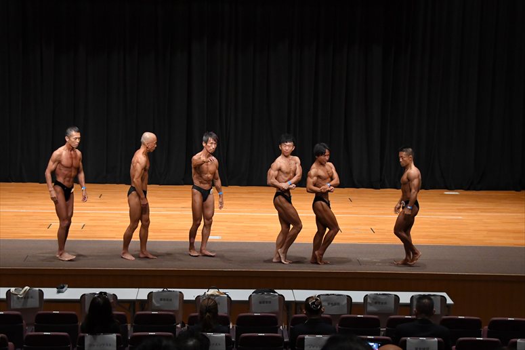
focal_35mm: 97
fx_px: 1414
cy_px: 175
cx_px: 262
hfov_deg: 21.0
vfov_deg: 14.1
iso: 4000
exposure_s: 1/400
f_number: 5.6
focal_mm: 65
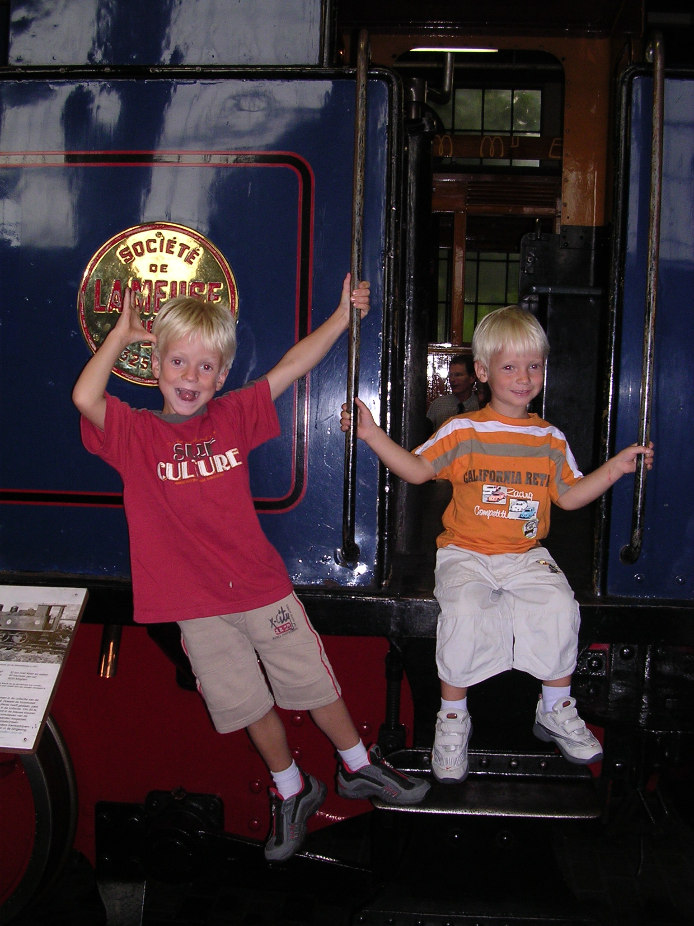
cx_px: 347
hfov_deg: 37.7
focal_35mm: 38
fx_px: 1016
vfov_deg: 49.0
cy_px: 463
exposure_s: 1/60.1
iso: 158
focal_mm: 5.8
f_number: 2.8
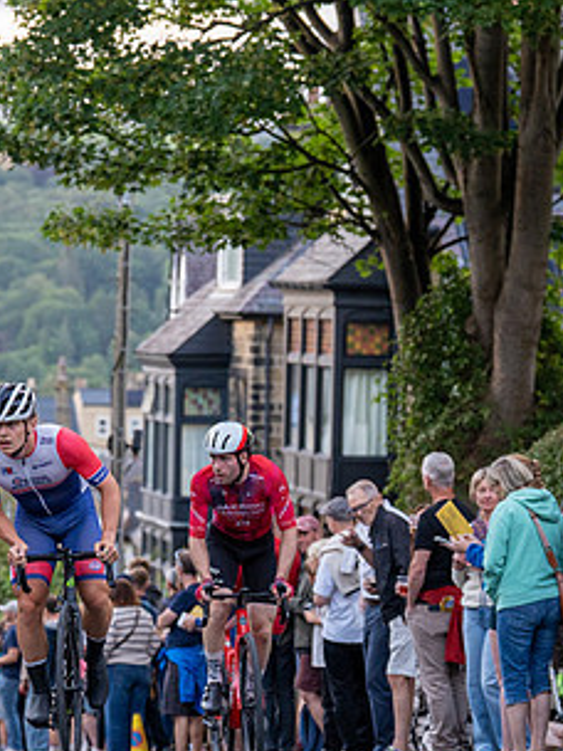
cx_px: 52
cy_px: 372
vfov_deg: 11.2
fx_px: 3817
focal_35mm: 176
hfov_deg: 8.4
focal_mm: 96
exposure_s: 1/800
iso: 2000
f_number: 3.5
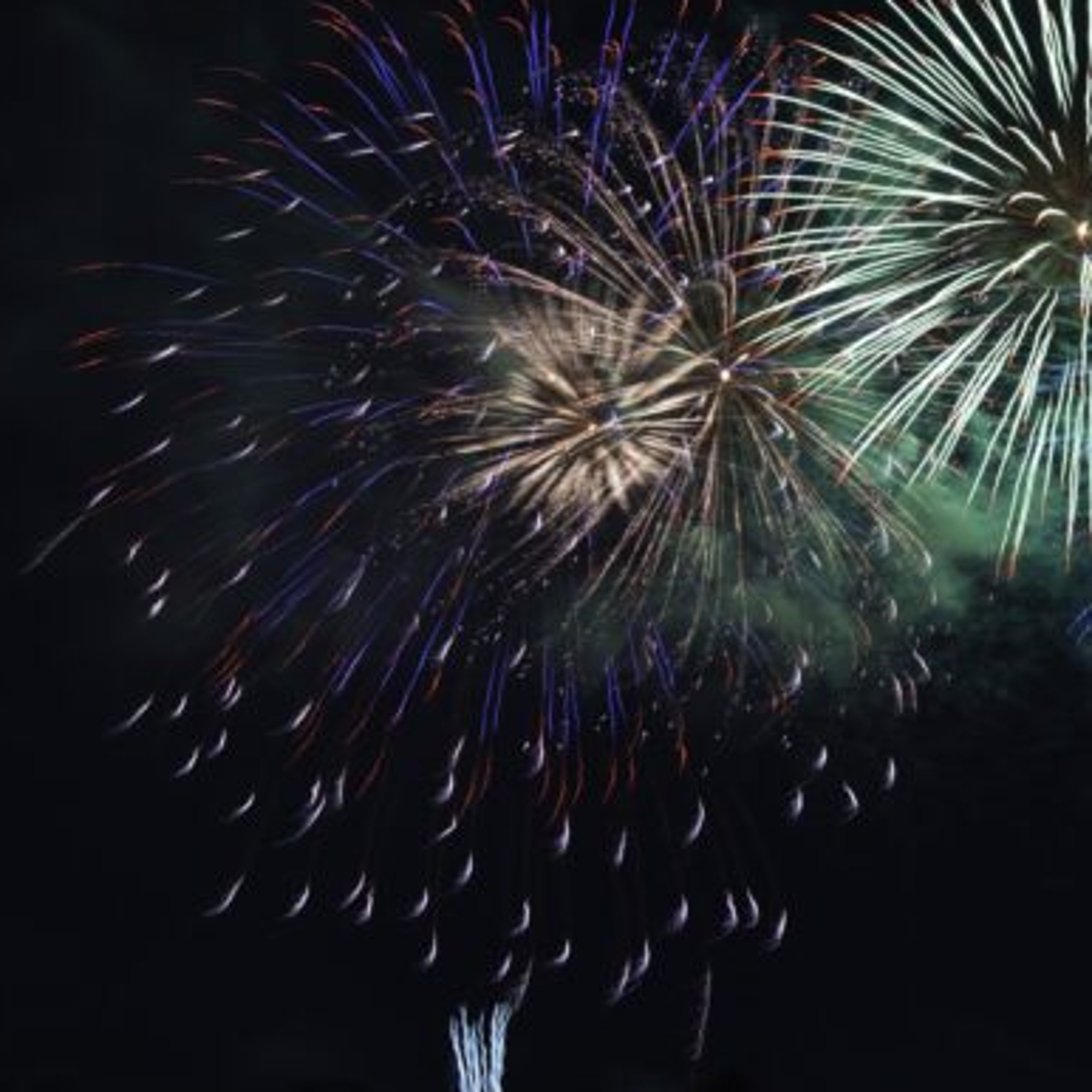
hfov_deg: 19.3
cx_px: 1007
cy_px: 516
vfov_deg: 19.7
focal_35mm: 88
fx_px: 3141
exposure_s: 5
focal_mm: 50
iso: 100
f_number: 6.3
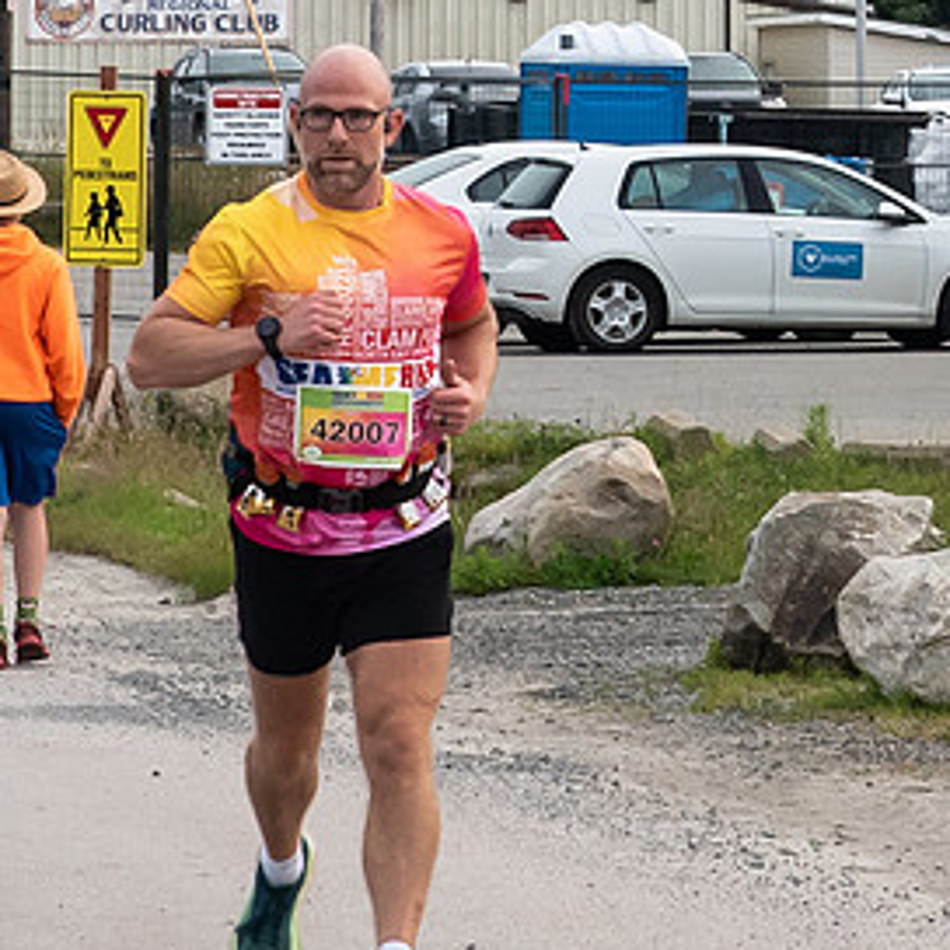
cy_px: -307
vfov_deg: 6.4
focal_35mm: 271
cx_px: 1047
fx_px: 8414
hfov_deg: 6.4
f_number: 6.3
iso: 800
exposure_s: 1/250
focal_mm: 56
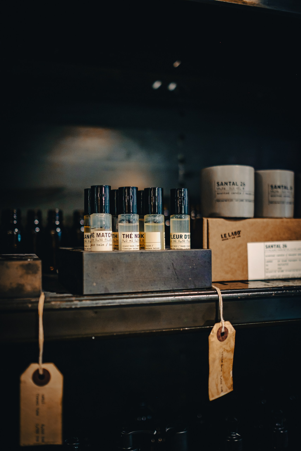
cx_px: 150
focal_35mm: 35
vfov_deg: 54.4
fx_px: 439
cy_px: 226
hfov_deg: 37.9
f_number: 1.4
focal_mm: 23
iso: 800
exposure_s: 1/125
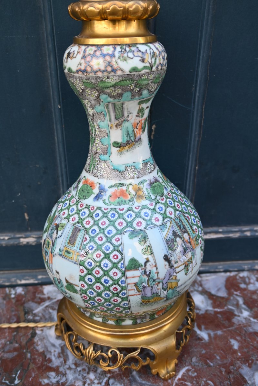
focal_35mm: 37
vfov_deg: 52.2
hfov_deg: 36.2
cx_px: 129
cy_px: 193
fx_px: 395
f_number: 4
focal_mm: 24.5
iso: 320
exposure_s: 1/250
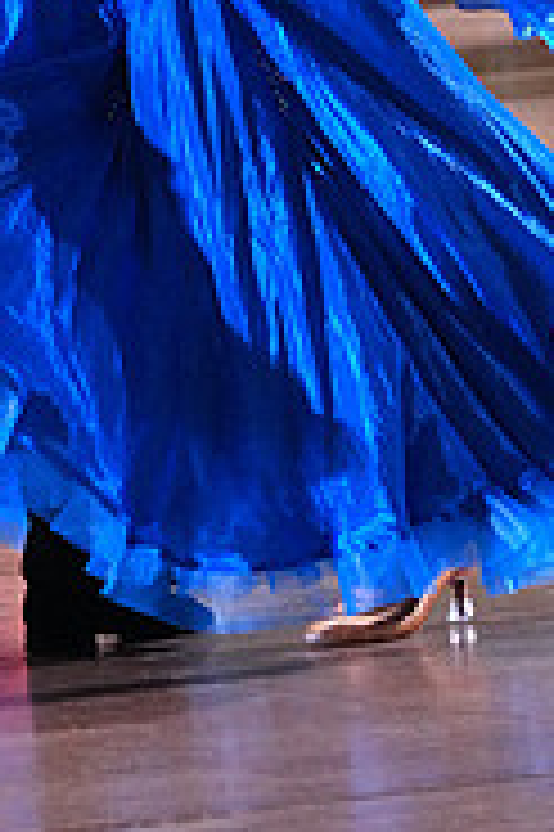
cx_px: 74
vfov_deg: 3.3
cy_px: -153
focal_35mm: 628
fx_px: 14522
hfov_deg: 2.2
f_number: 5.6
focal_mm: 200
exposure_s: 1/400
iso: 10000
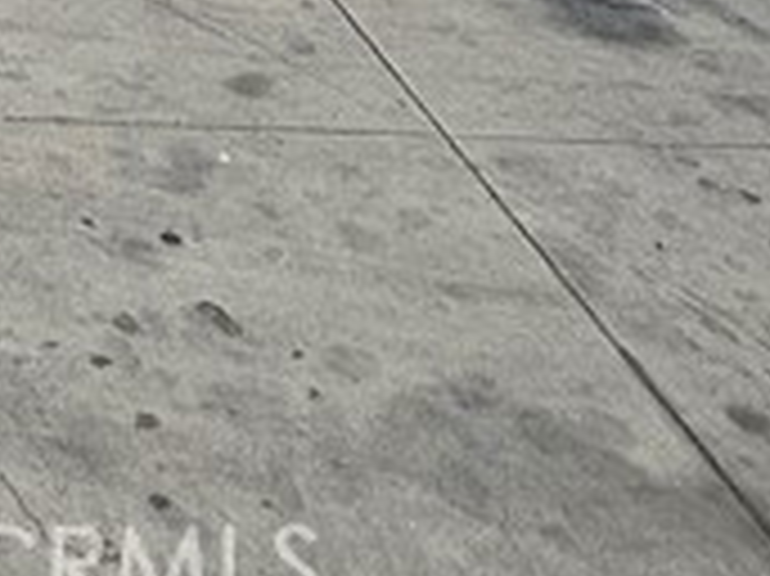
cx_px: -437
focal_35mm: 78
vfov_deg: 11.7
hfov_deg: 20.7
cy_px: -1098
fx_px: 1734
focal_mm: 1.7
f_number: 2.2
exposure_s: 1/2679
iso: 32
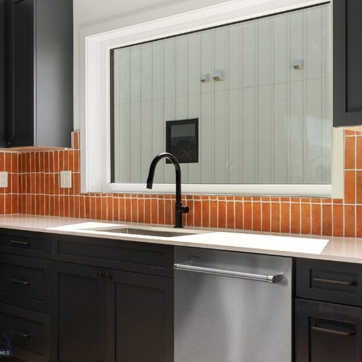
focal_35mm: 48
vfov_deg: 35.3
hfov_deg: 35.3
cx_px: 196
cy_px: 170
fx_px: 568
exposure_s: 1/40
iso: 200
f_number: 11
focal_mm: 35
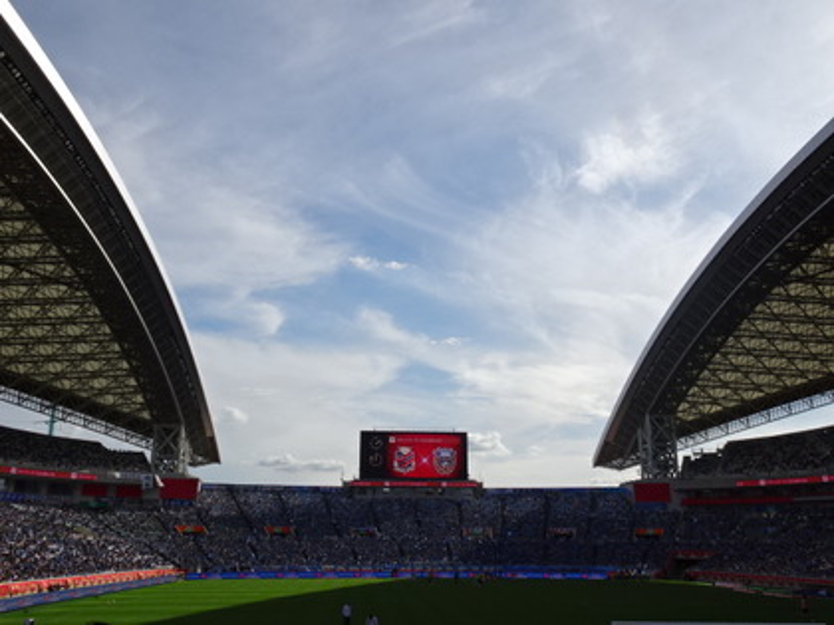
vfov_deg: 42.9
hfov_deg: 55.4
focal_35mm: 33
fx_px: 795
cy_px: 312
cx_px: 417
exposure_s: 1/1600
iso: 80
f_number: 4
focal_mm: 5.61
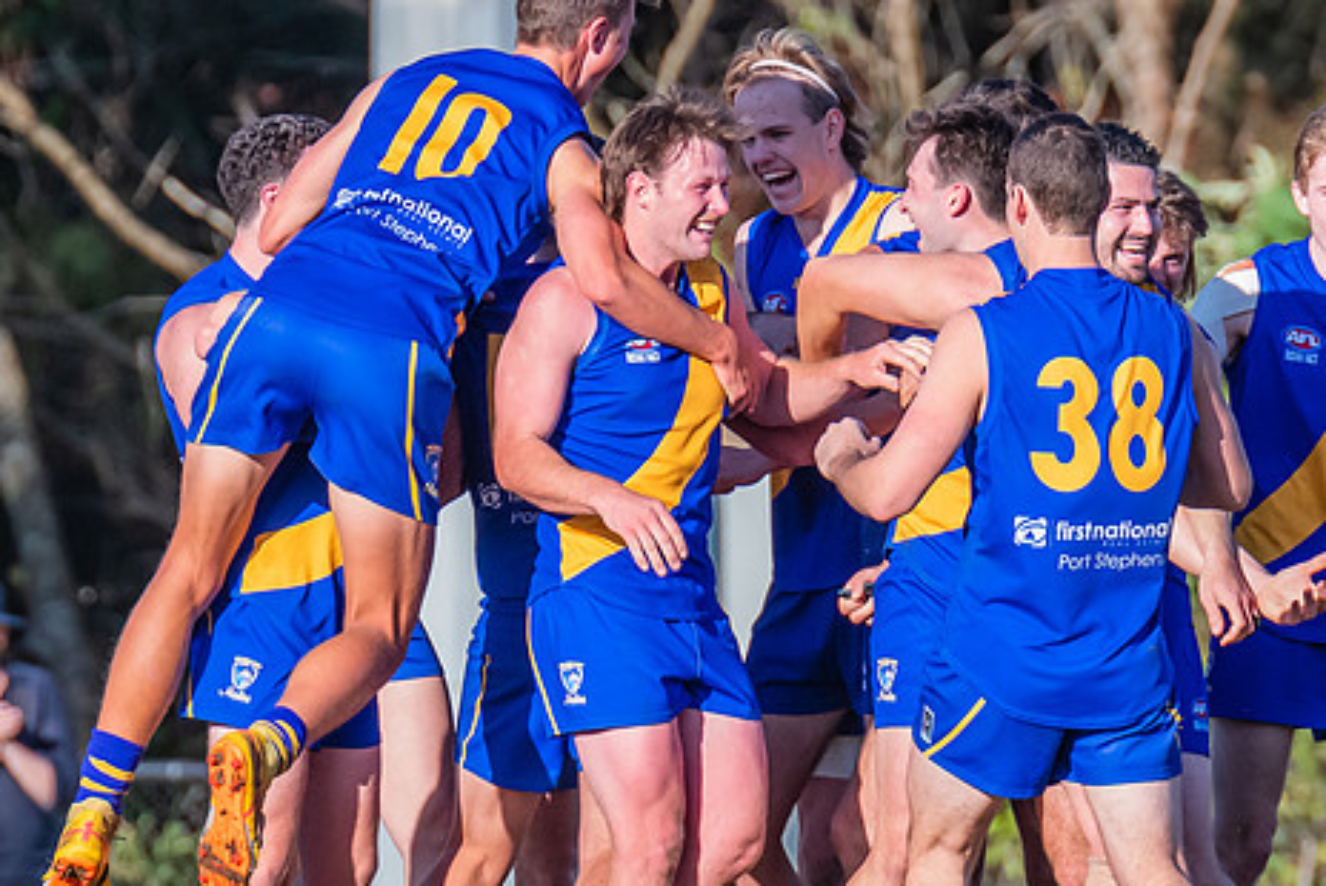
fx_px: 45663
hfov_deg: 1.7
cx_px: 574
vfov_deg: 1.1
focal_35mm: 1239
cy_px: 418
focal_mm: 420
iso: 800
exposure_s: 1/2000
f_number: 5.6
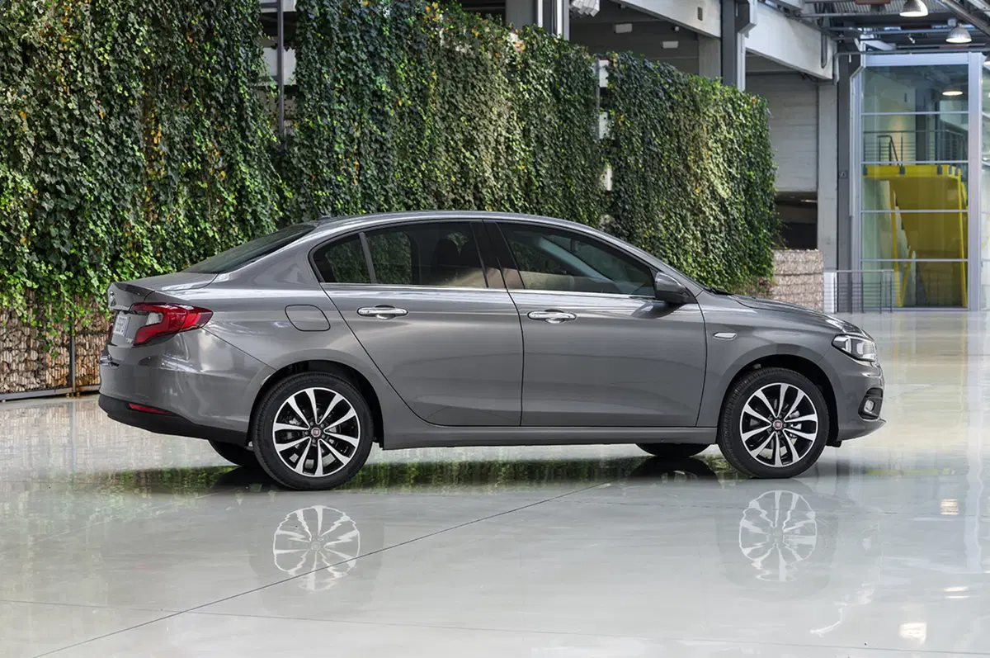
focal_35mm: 85
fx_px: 2335
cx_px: 495
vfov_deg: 16.0
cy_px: 329
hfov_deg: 23.9
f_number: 7.1
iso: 100
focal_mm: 85
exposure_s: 1/10
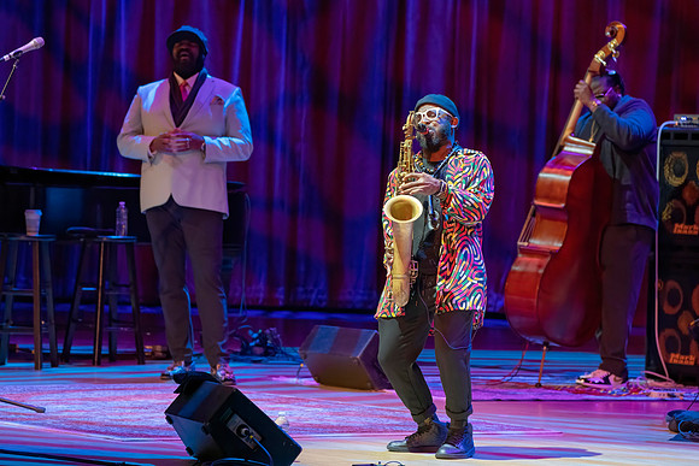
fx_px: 3593
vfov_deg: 7.4
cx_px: 350
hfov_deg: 11.1
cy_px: 233
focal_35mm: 185
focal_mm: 185
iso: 6400
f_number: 5.6
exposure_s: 1/320
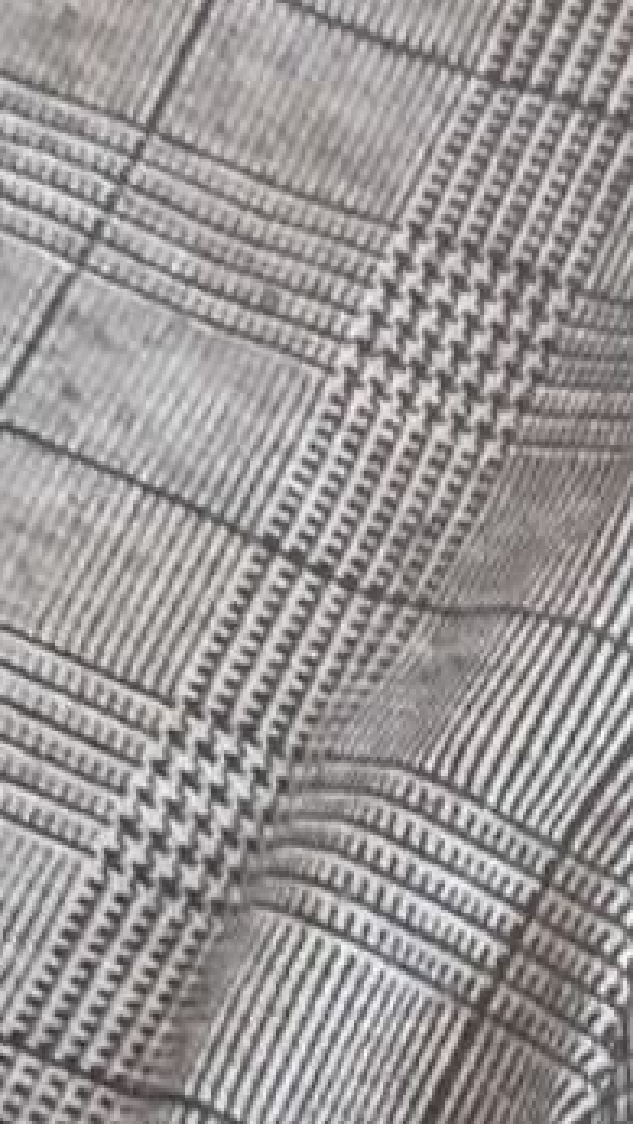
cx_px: 575
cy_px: 999
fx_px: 2503
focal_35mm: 84
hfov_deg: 14.3
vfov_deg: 24.6
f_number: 1.9
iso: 1044
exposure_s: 1/50
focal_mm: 3.94
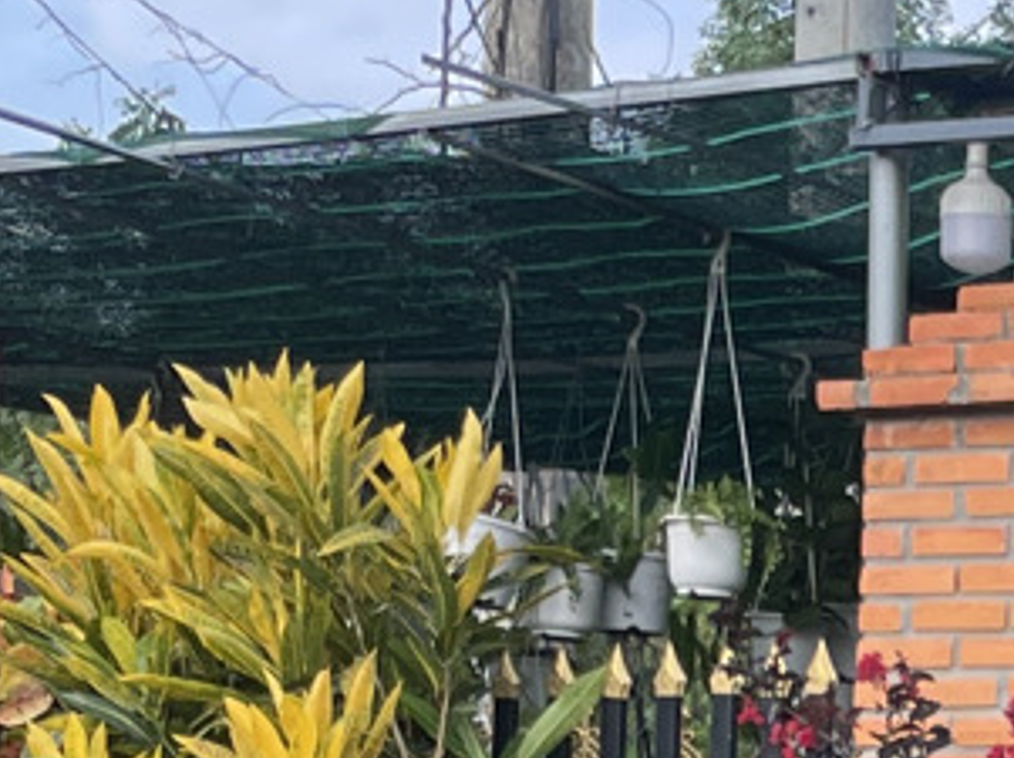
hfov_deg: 10.9
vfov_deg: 8.1
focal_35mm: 173
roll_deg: -2.3
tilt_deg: -4.8
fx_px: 5062
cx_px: 1641
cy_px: 1644
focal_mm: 4.2
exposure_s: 1/720
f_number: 1.6
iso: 32
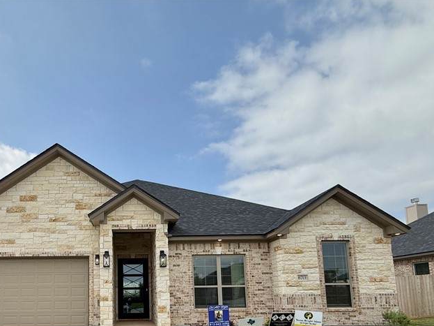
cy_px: 266
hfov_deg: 70.6
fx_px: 288
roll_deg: +0.7
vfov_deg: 54.4
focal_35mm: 23
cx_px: 127
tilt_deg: +6.7
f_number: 2.2
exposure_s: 1/1087
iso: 20
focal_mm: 2.22
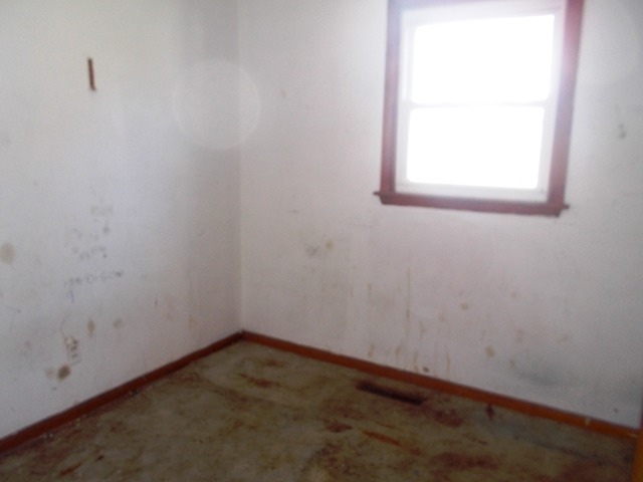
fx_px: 539
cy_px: 241
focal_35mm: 29
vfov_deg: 48.2
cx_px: 322
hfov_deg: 61.7
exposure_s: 1/25
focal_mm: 4.1
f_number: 3.3
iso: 100
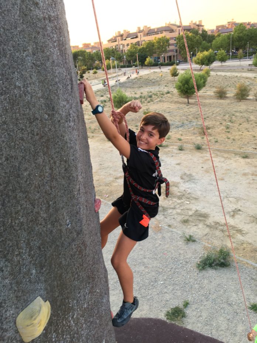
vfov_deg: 61.7
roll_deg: +7.7
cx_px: 128
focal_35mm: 29
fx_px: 287
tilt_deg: -21.5
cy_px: 172
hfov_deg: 48.2
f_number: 2.2
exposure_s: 1/50
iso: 25
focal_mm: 4.15
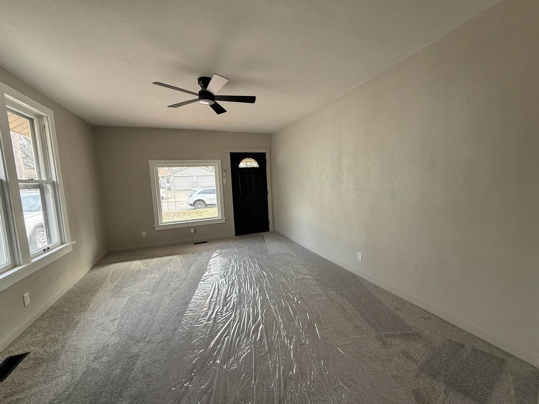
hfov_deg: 102.1
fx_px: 218
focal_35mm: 14
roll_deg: +2.0
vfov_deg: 85.7
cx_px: 270
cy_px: 202
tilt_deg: -6.0
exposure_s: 1/99
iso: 125
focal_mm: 2.22
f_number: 2.2
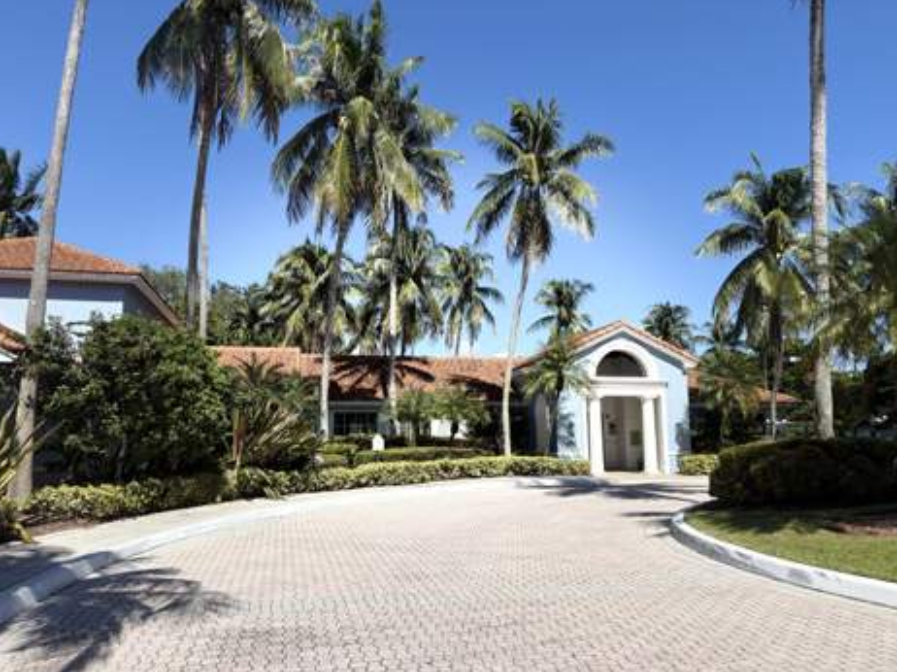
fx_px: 699
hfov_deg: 65.3
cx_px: 435
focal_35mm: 27
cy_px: 343
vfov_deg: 51.3
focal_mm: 5.96
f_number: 1.6
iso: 50
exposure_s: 1/3831
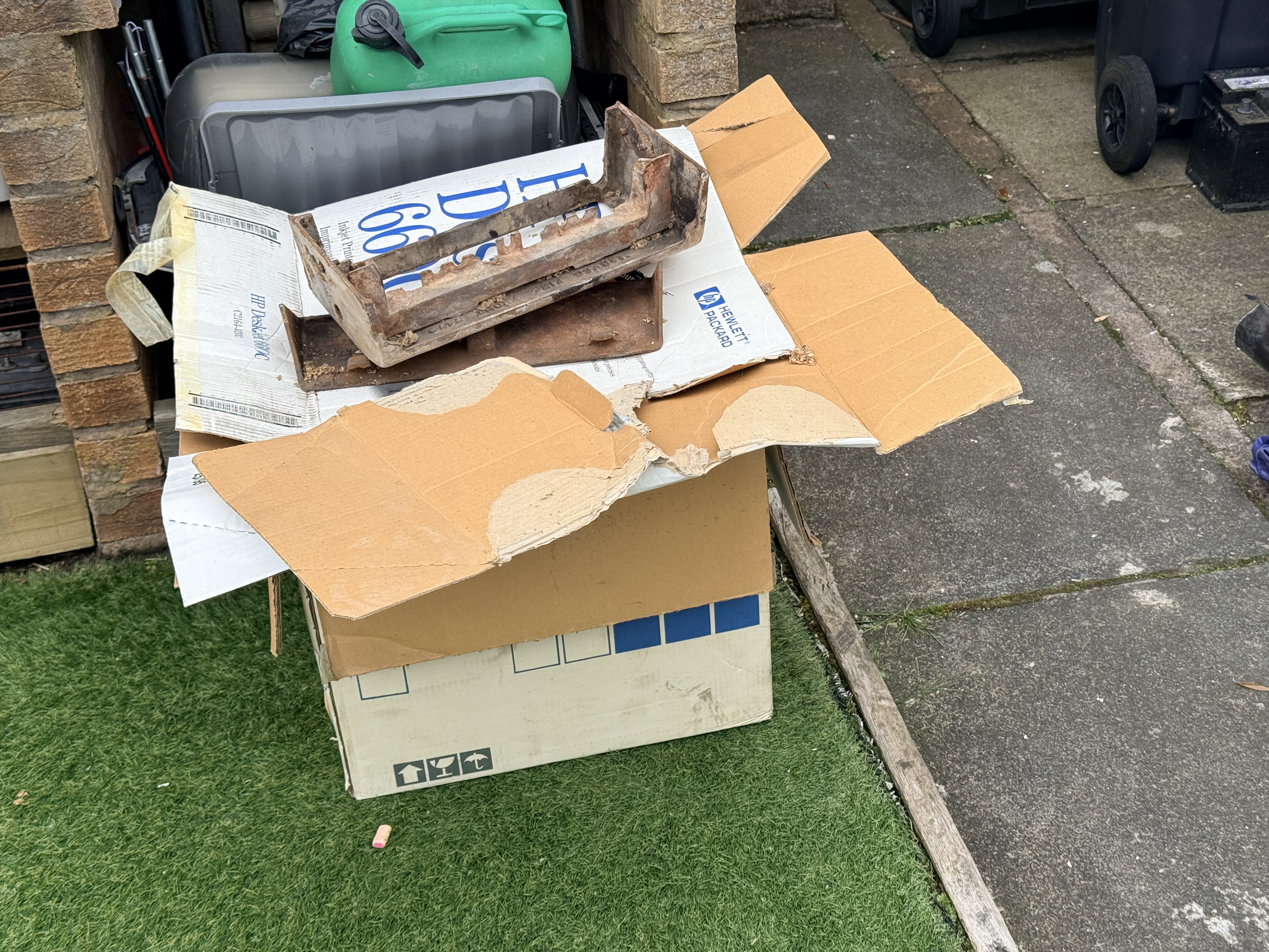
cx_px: 634
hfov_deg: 39.7
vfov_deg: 30.3
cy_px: 476
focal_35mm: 48
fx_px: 1760
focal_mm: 6.76
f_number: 1.78
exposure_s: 1/2208
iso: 64
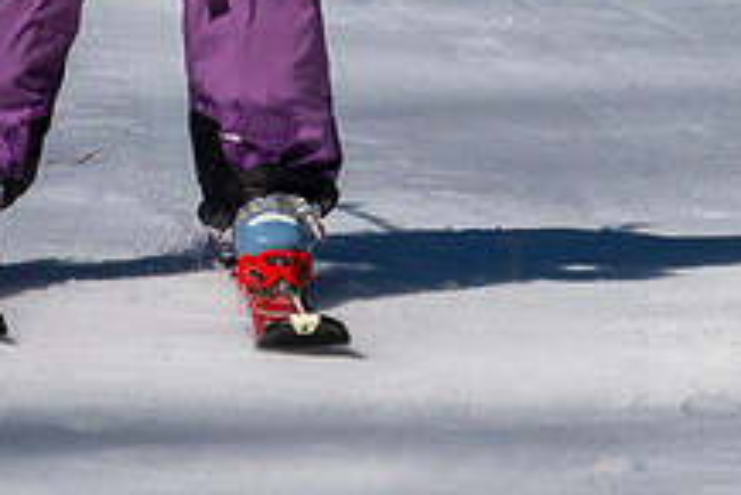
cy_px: -313
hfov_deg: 1.0
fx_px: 43355
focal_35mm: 2105
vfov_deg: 0.7
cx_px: 151
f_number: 8
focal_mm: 560
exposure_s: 1/2000
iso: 200
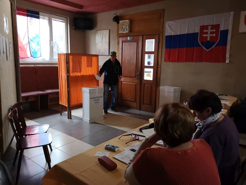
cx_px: 123
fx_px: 192
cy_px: 92
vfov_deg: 51.4
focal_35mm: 27
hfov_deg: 65.3
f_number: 1.8
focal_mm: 3.95
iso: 640
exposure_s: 1/100
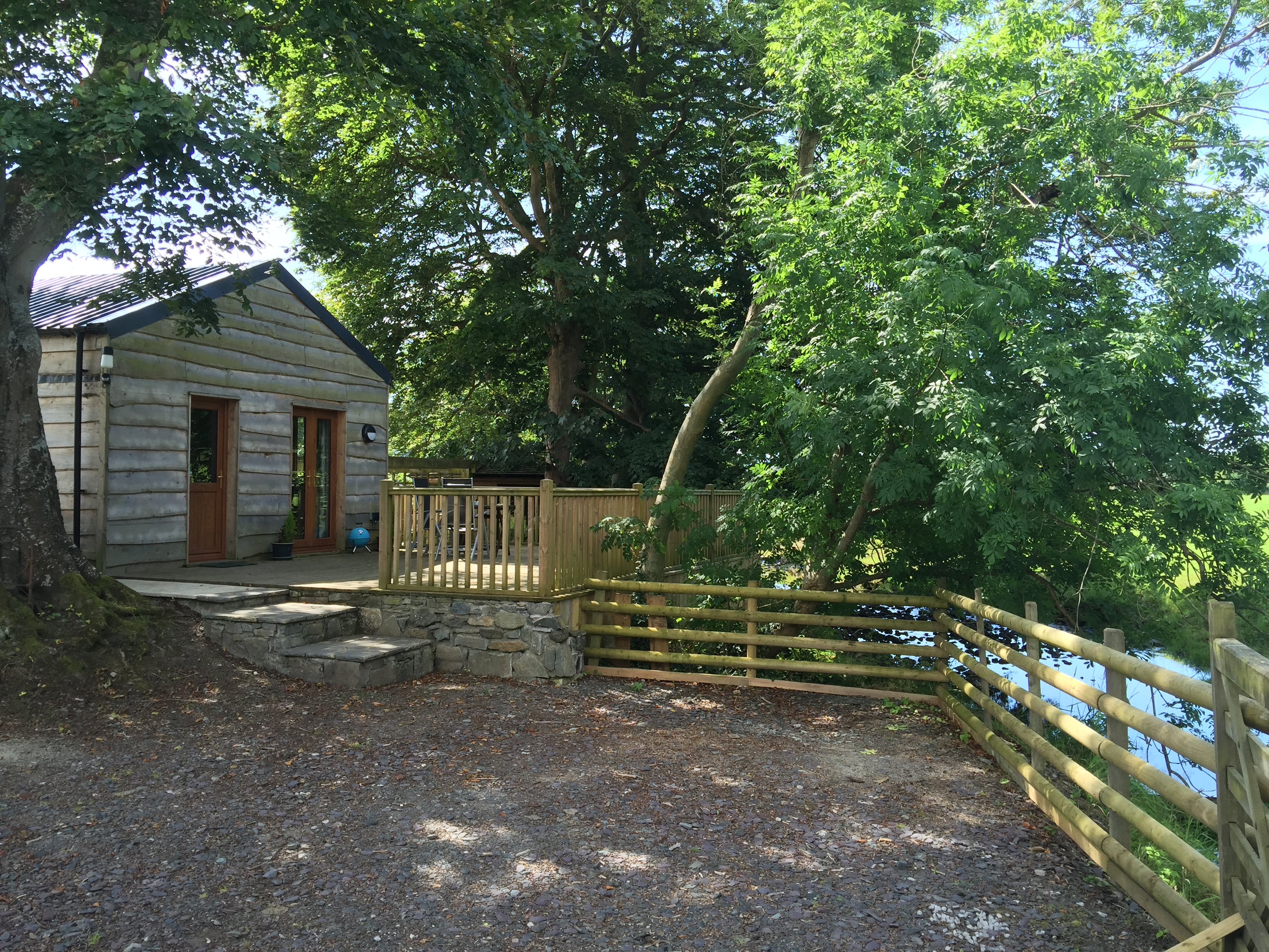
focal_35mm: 29
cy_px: 476
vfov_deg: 48.2
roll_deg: -0.5
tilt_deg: +1.8
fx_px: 1063
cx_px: 634
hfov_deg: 61.7
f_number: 2.2
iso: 32
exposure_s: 1/282
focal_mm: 4.15
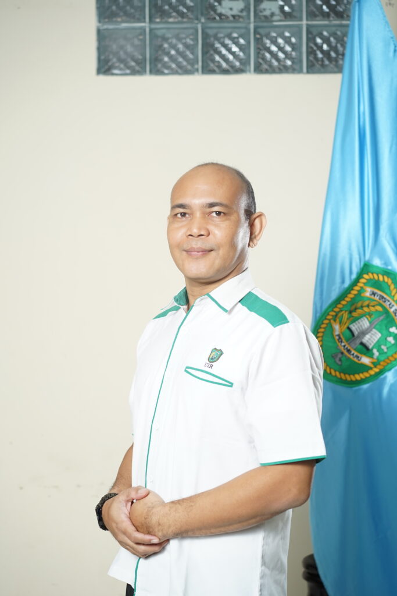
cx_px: 198
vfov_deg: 36.2
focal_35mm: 55
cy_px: 298
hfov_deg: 24.6
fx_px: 909
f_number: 3.5
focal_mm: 55
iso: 250
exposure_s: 1/100
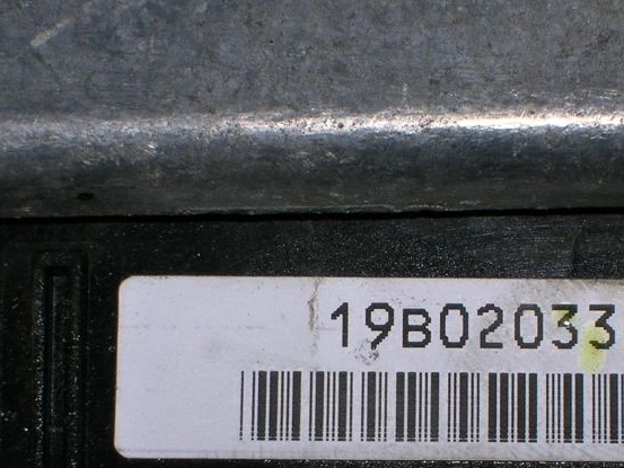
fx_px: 3354
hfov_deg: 10.6
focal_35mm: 186
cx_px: 330
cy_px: 417
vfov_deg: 8.0
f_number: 8.2
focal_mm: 17.1
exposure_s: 1/60.1
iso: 50
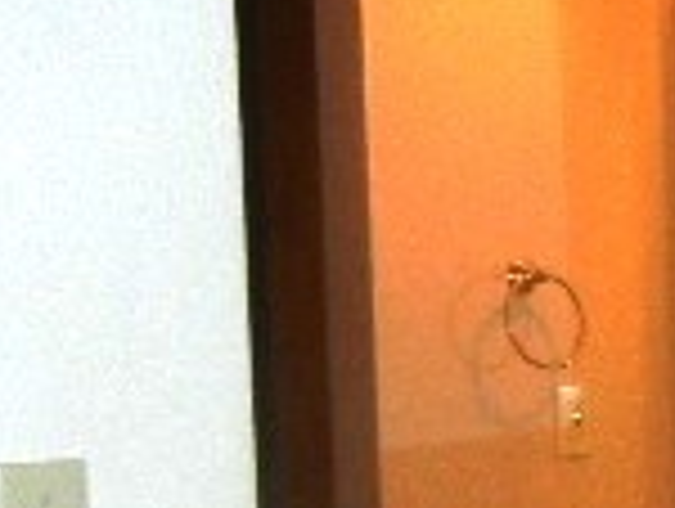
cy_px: 575
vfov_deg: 11.4
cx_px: 819
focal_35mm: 128
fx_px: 2500
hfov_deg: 14.8
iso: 200
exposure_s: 1/30
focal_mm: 5.4
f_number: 3.5
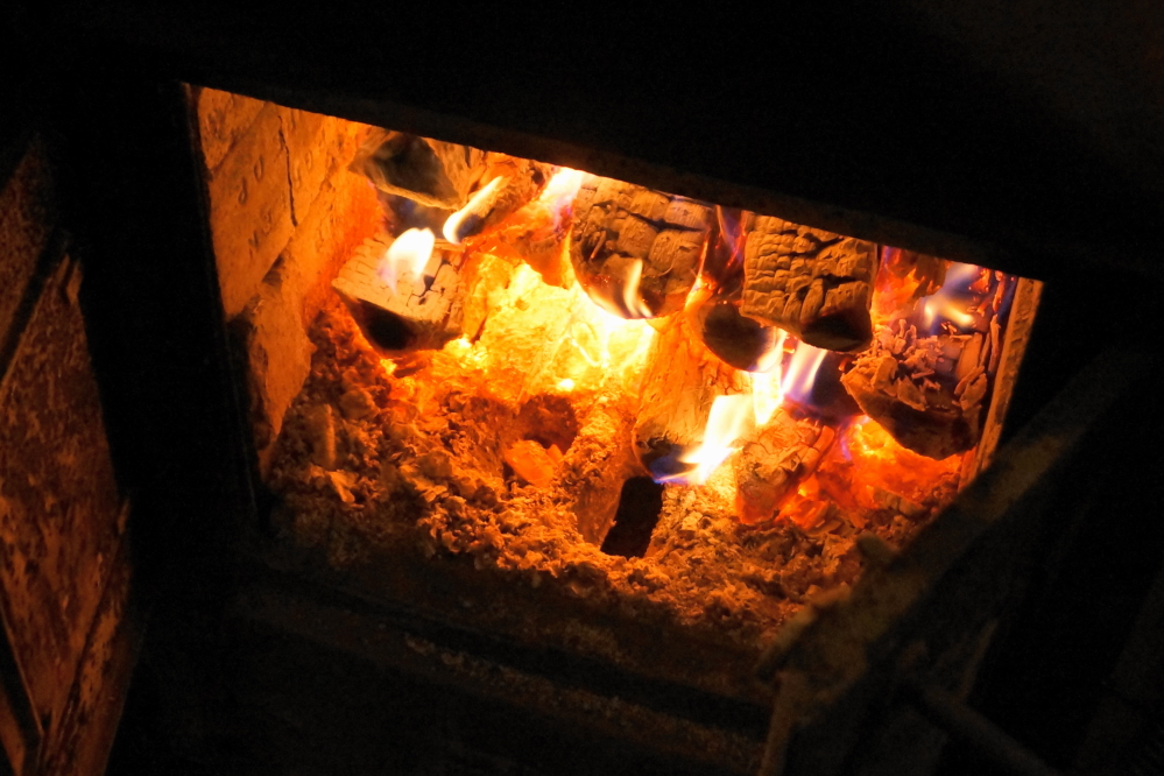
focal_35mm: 27
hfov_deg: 67.4
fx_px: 873
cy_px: 388
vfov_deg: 47.9
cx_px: 582
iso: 1600
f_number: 3.5
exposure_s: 1/40
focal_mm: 18
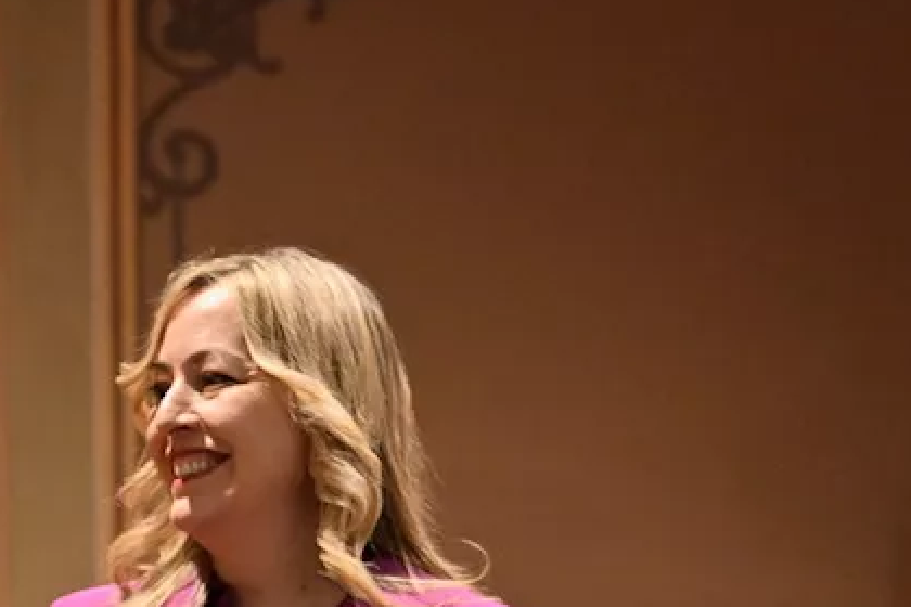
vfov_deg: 3.6
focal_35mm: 384
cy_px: 1138
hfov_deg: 5.4
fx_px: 9717
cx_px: 280
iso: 1600
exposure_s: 1/125
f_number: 2.8
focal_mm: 70
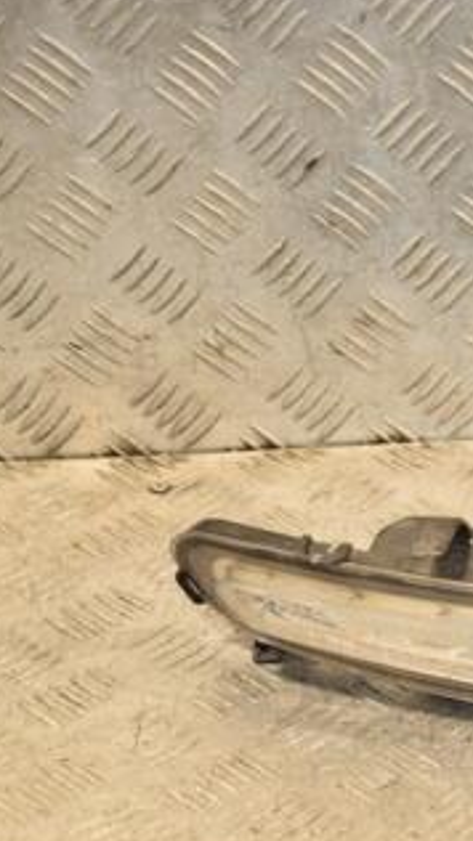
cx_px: 781
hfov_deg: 10.2
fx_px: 2523
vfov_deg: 18.9
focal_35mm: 113
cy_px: 470
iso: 800
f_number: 5
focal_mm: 38
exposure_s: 1/200
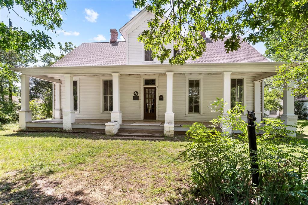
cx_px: 154
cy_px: 102
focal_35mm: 19
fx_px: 162
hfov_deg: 86.9
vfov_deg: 64.5
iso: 400
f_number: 10
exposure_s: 1/40
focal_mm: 19
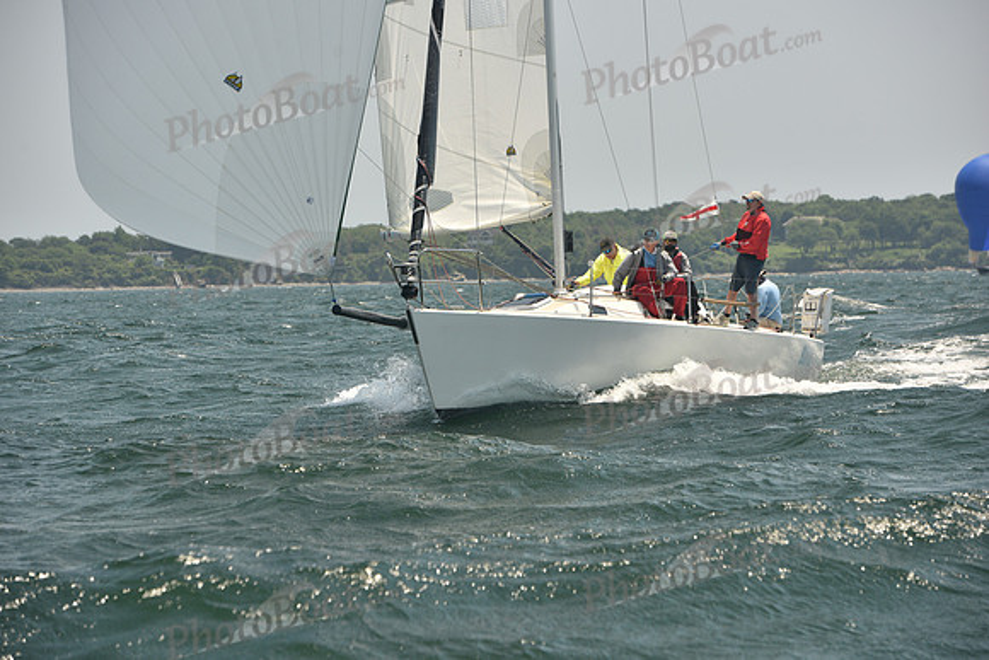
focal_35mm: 150
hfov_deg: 13.7
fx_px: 4122
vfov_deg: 9.2
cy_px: 330
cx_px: 494
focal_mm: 150
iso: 250
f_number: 6.3
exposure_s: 1/640
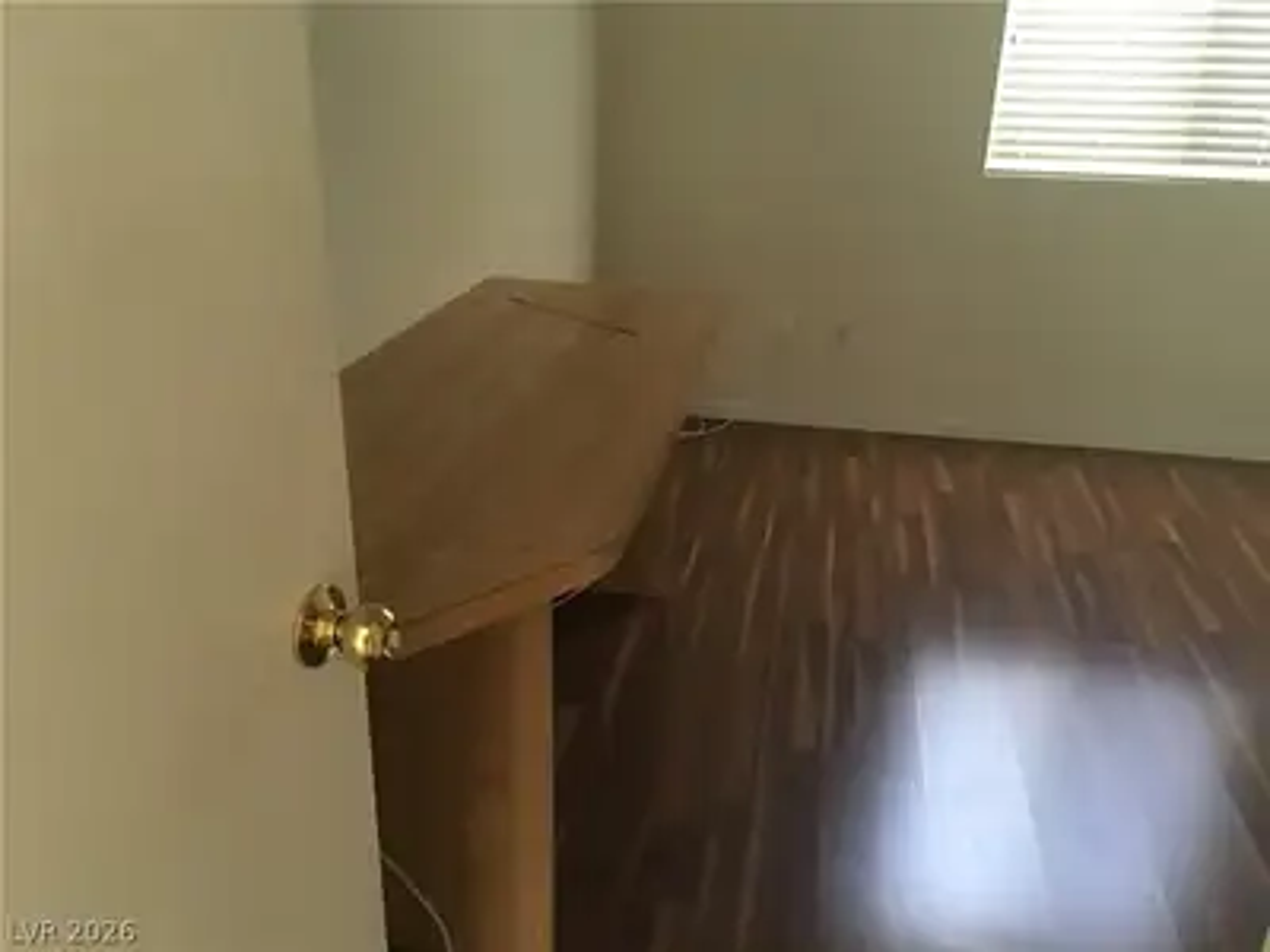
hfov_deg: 61.7
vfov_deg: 48.2
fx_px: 1064
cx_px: 635
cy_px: 476
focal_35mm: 29
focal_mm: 4.15
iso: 64
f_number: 2.2
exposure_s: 1/4
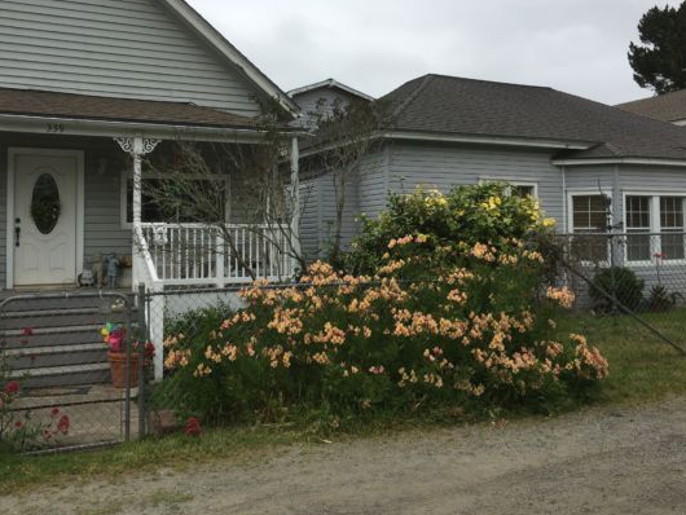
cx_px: 320
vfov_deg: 40.6
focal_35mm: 35
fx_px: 694
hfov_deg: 52.6
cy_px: 215
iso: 25
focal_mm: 4.15
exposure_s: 1/2959
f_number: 2.2
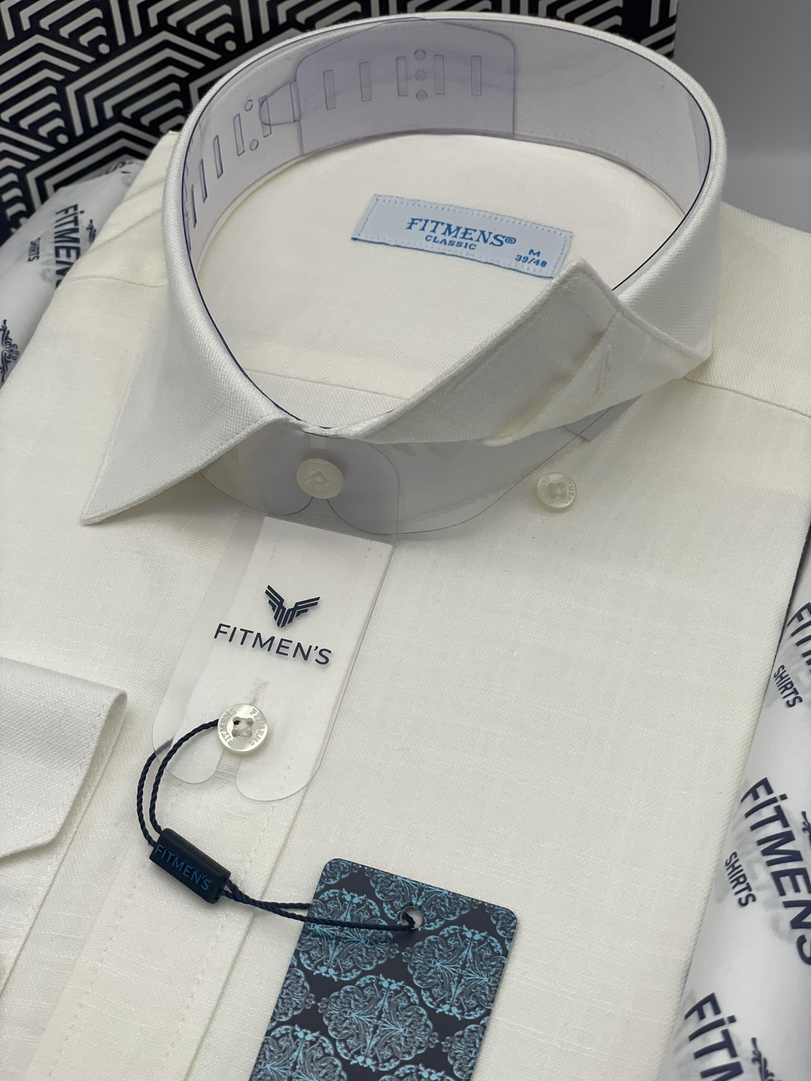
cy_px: 540
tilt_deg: -44.3
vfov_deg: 36.8
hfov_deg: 28.0
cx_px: 406
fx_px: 1624
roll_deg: +3.7
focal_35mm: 52
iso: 32
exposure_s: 1/500
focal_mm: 6
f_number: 2
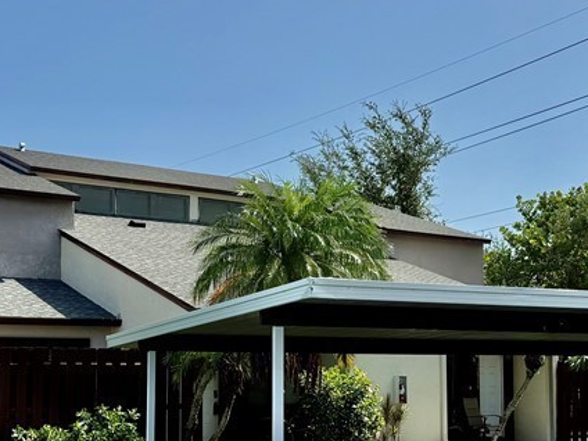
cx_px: 337
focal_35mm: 58
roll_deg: +0.3
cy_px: 319
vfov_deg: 25.0
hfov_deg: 33.2
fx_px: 985
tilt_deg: +2.9
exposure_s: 1/5714
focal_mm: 6.76
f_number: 1.78
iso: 80
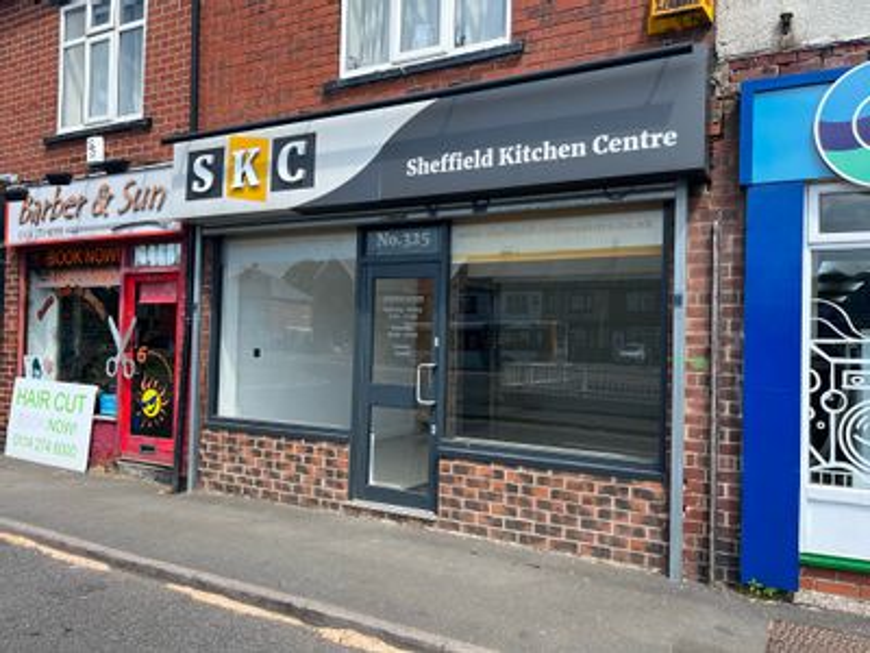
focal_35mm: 26
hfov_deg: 67.3
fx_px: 653
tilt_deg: +2.8
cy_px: 326
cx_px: 435
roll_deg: -2.0
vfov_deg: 53.1
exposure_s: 1/1558
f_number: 1.6
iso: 50
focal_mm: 5.1
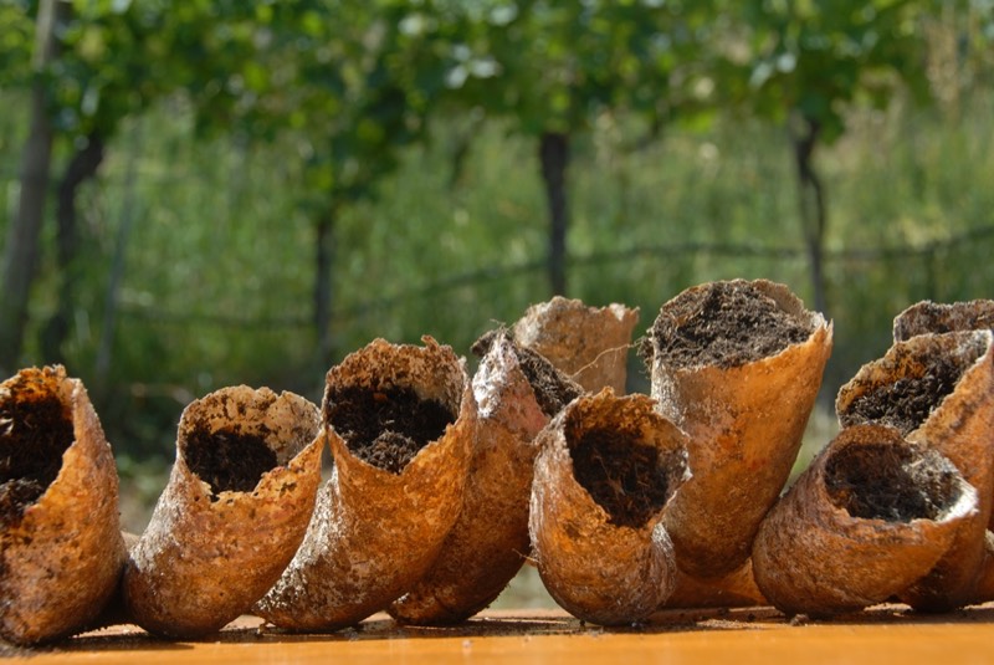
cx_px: 497
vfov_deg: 19.8
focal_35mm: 69
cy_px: 332
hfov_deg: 29.2
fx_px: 1907
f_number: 7.1
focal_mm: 46
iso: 100
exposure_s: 1/200
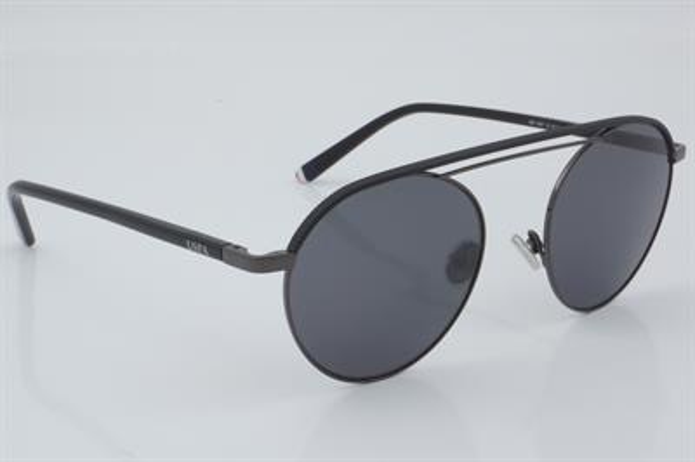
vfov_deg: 18.2
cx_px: 348
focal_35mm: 75
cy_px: 231
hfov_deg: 27.0
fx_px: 1447
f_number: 32
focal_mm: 50
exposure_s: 1/3
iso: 100
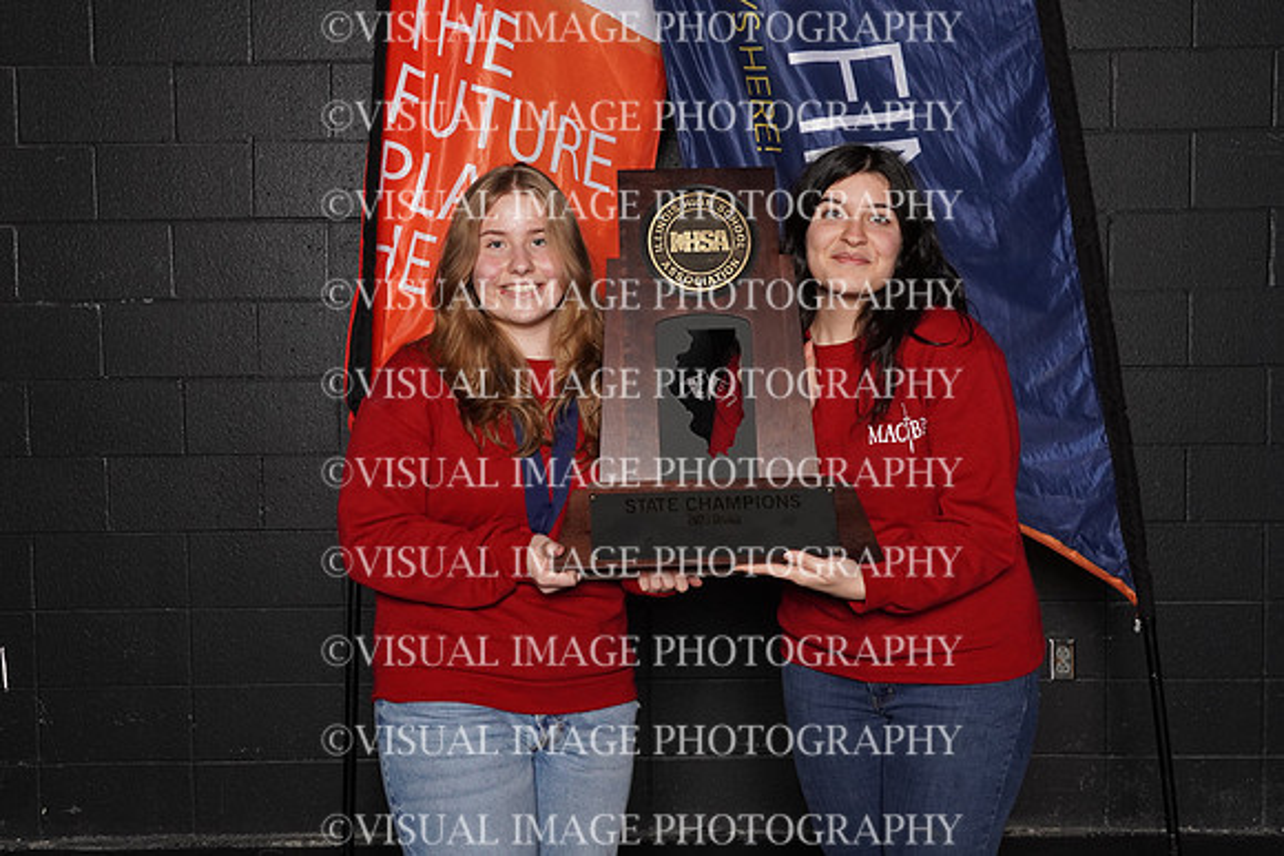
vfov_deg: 27.3
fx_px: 1766
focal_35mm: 50
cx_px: 642
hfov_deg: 40.0
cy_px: 428
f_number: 8
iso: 800
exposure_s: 1/125
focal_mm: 33
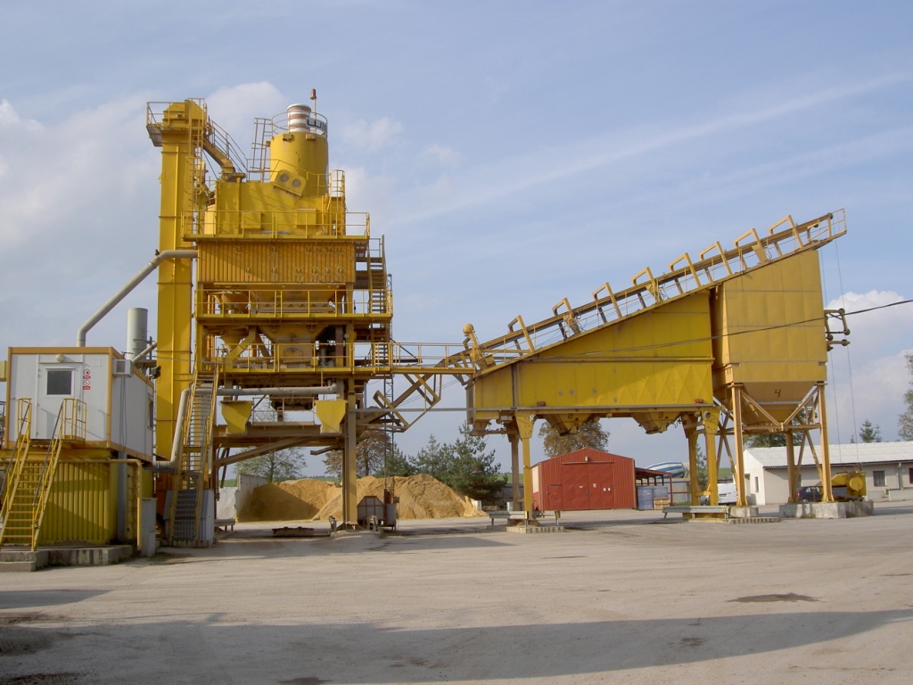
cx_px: 456
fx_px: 1029
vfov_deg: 36.8
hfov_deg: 47.9
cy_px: 342
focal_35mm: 39
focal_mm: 8
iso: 100
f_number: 4.7
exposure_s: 1/400
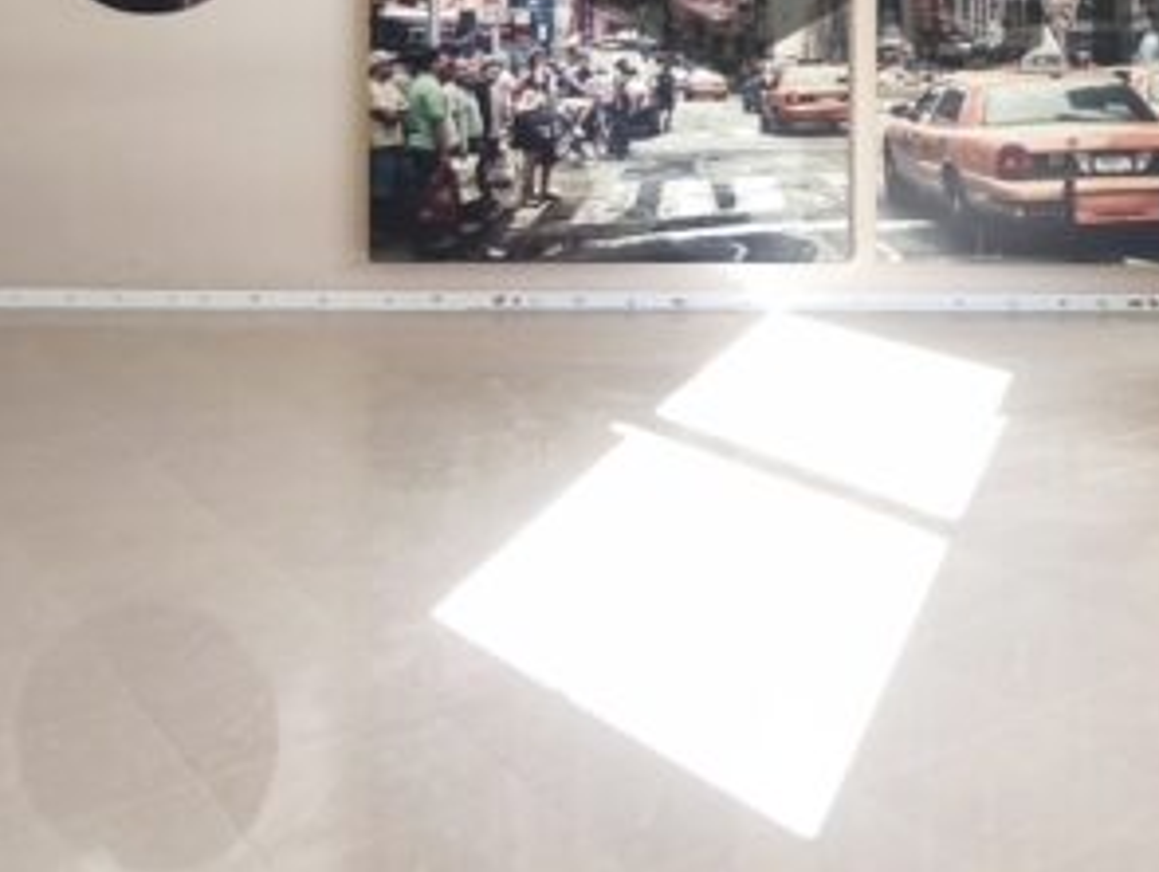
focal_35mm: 52
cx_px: 1159
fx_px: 1743
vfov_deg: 26.1
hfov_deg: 33.6
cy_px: -67
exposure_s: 1/100
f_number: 2.2
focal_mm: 1.91
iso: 100
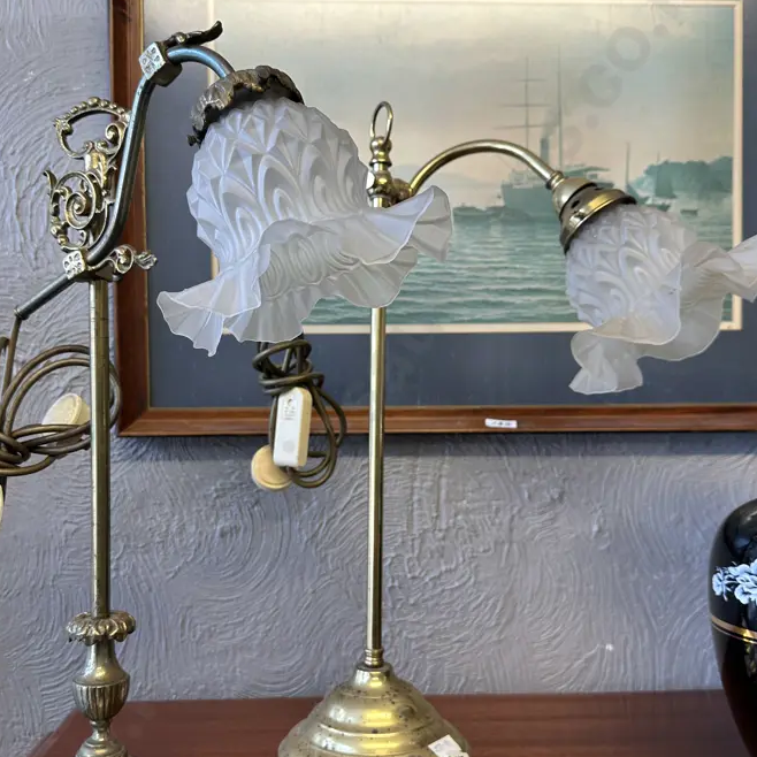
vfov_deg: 49.7
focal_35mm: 33
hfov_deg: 49.7
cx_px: 353
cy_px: 414
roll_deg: +1.0
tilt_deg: +0.9
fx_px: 816
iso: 80
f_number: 1.78
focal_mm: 6.86
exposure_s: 1/100
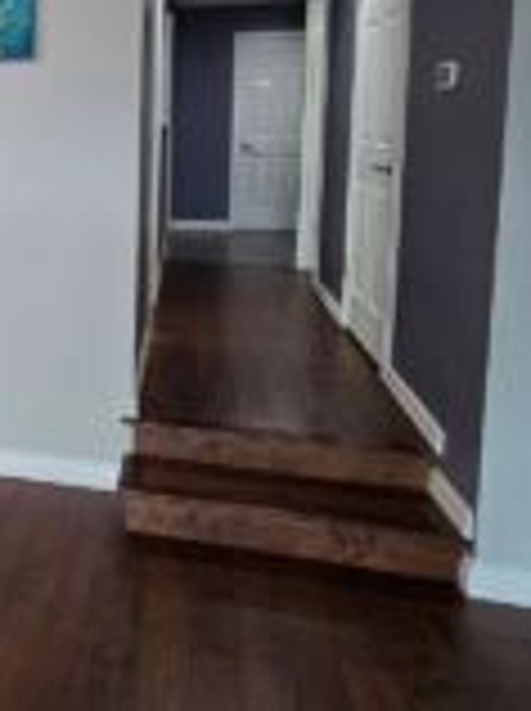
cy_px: 202
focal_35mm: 33
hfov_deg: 36.3
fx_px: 677
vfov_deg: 53.6
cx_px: -54
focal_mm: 2.2
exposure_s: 1/60
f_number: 2.2
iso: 160
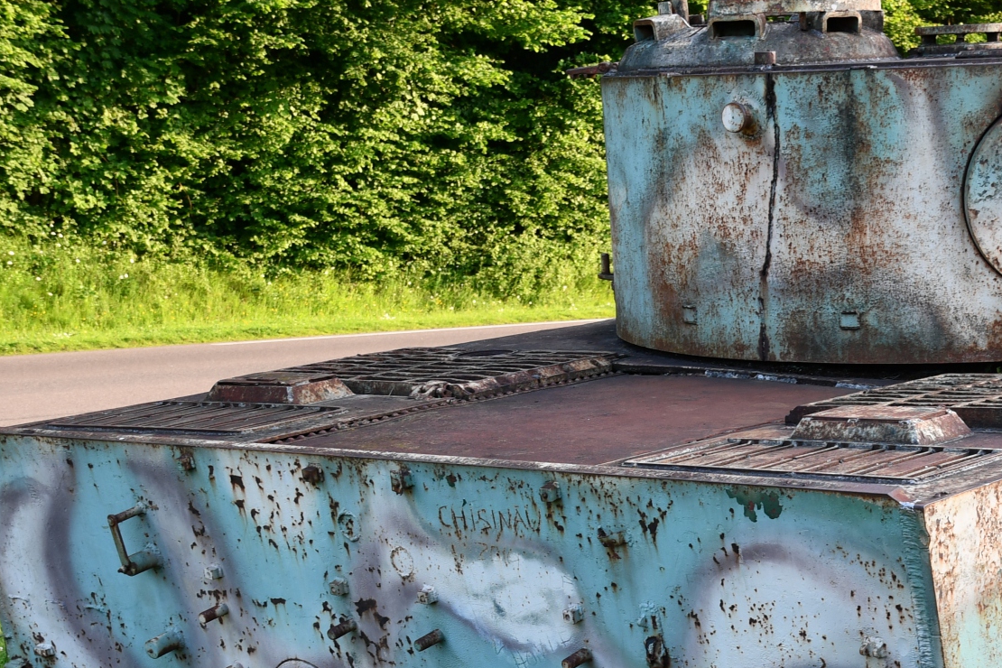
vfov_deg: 16.8
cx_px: 833
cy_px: 598
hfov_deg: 24.9
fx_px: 2226
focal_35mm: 80
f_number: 4.5
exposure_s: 1/80
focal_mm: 25
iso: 125
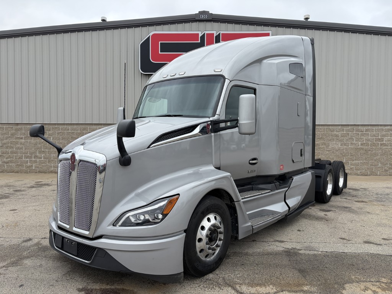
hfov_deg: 67.3
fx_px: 294
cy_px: 147
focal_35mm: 26
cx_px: 196
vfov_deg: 53.1
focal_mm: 5.96
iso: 50
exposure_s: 1/1751
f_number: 1.6
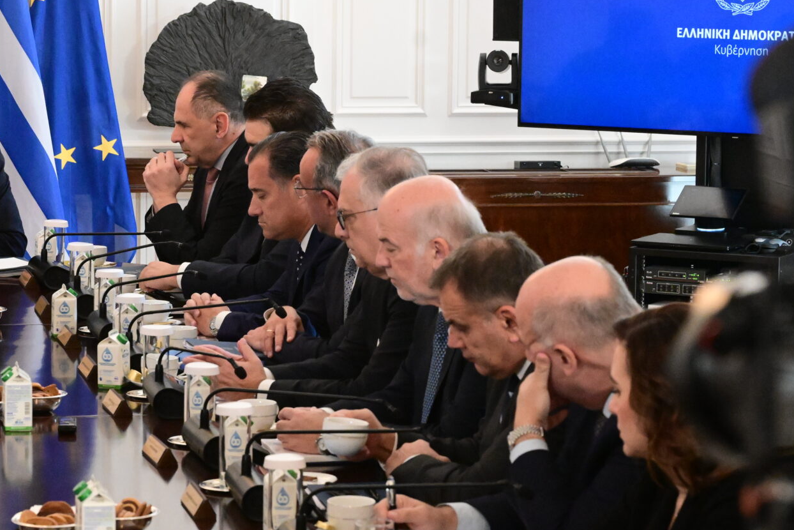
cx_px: 251
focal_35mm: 144
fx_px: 3177
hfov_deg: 14.2
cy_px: 262
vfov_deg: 9.5
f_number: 7.1
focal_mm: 70
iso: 10000
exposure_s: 1/500
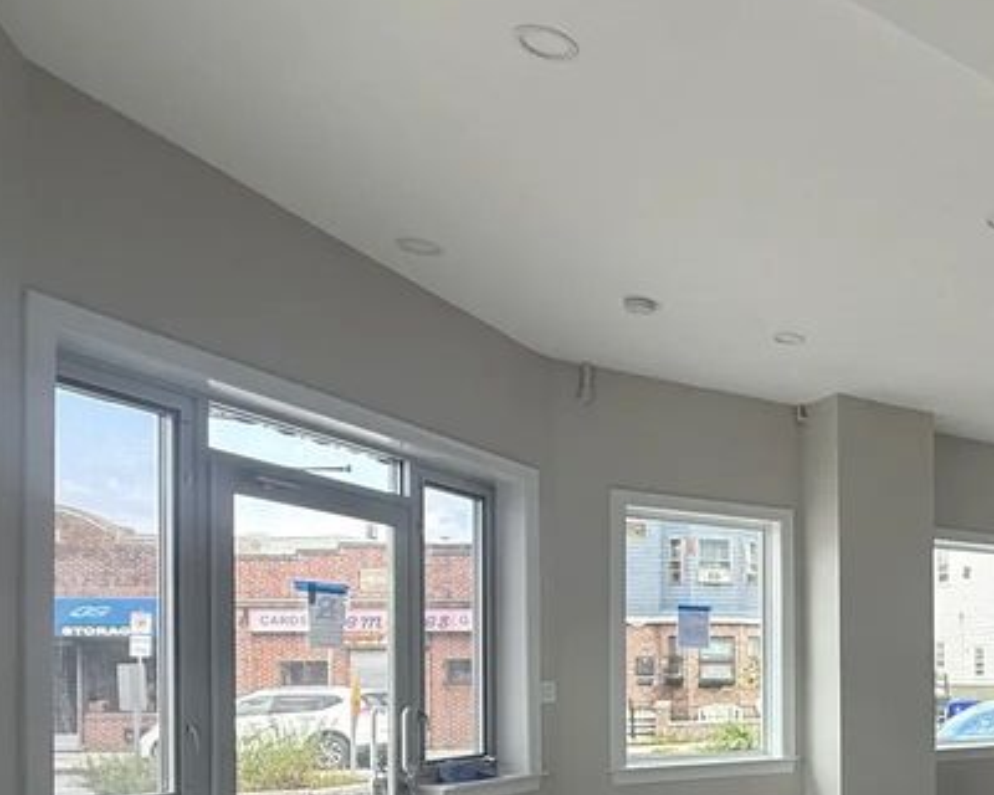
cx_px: 1096
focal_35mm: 35
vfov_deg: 39.9
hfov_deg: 41.1
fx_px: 1030
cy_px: 676
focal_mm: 2.22
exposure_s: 1/146
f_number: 2.2
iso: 64
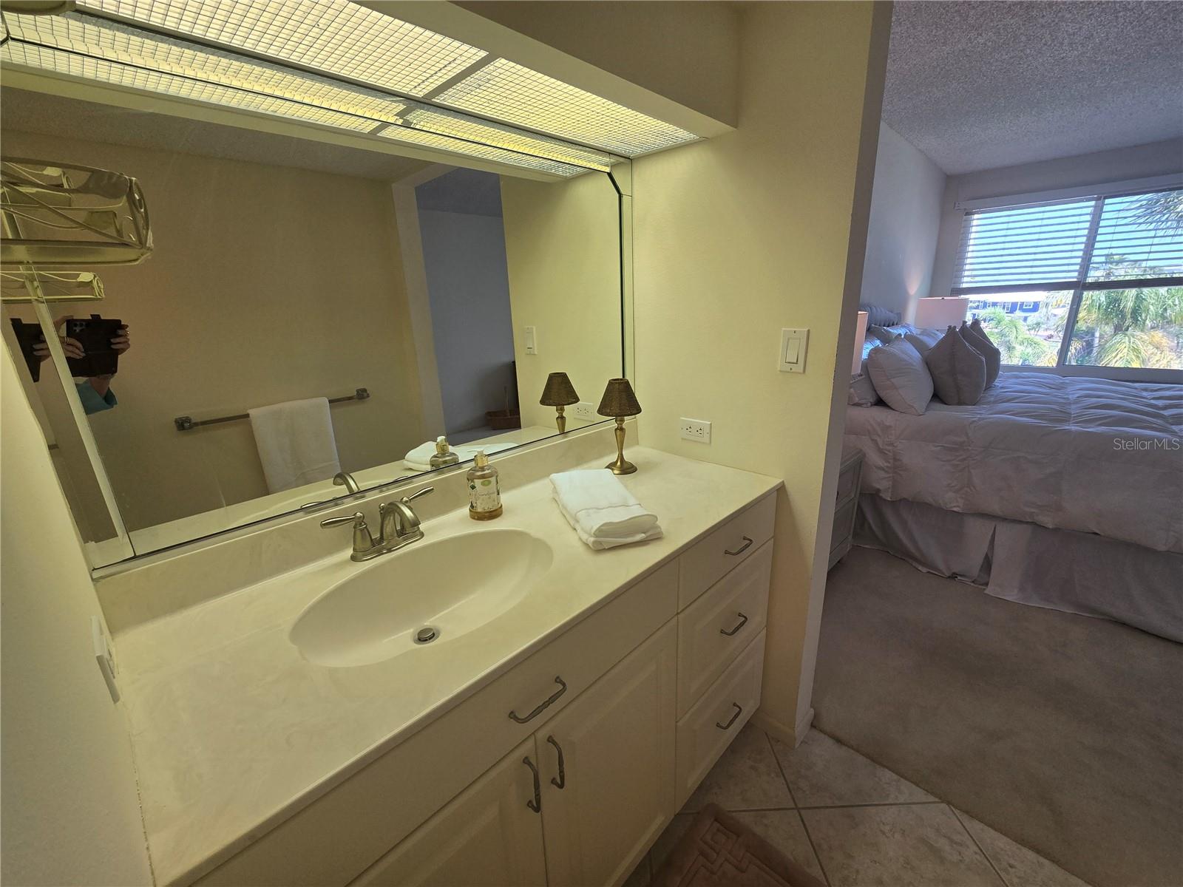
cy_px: 444
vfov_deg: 89.9
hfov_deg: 106.2
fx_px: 444
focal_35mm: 13
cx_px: 592
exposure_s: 1/135
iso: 50
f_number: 2.2
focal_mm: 2.2
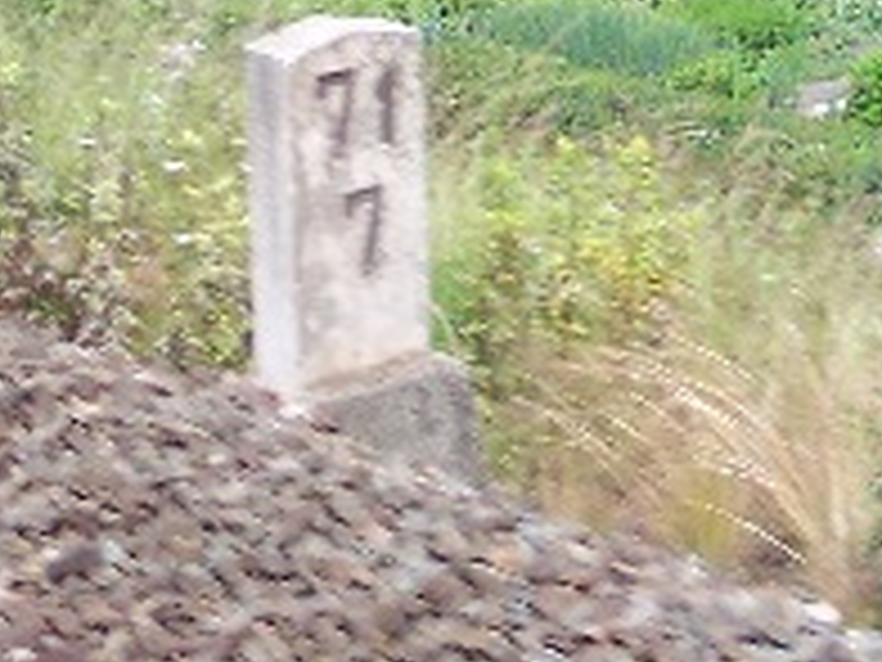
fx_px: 3949
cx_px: 706
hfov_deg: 12.7
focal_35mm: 155
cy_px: -203
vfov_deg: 9.4
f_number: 2.8
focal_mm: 8
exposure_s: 1/500
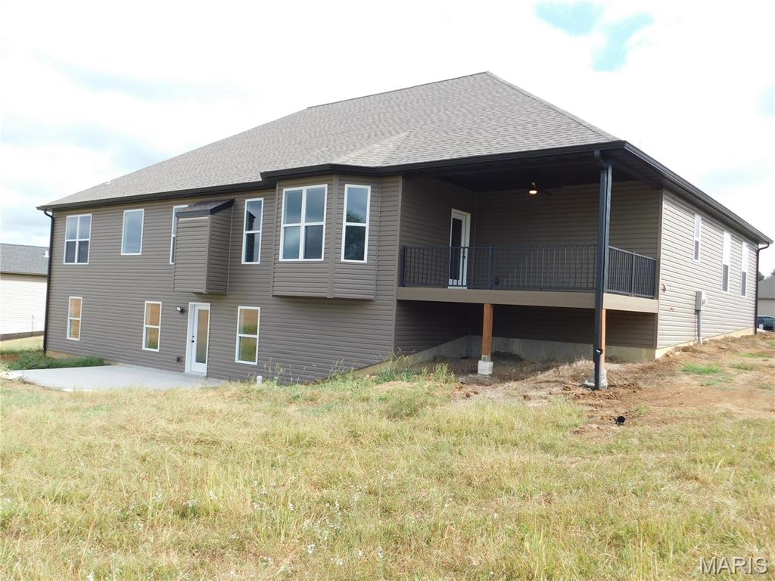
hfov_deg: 60.0
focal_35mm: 30
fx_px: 672
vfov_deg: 46.8
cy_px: 290
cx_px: 388
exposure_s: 1/640
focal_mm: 5.3
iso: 125
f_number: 3.2
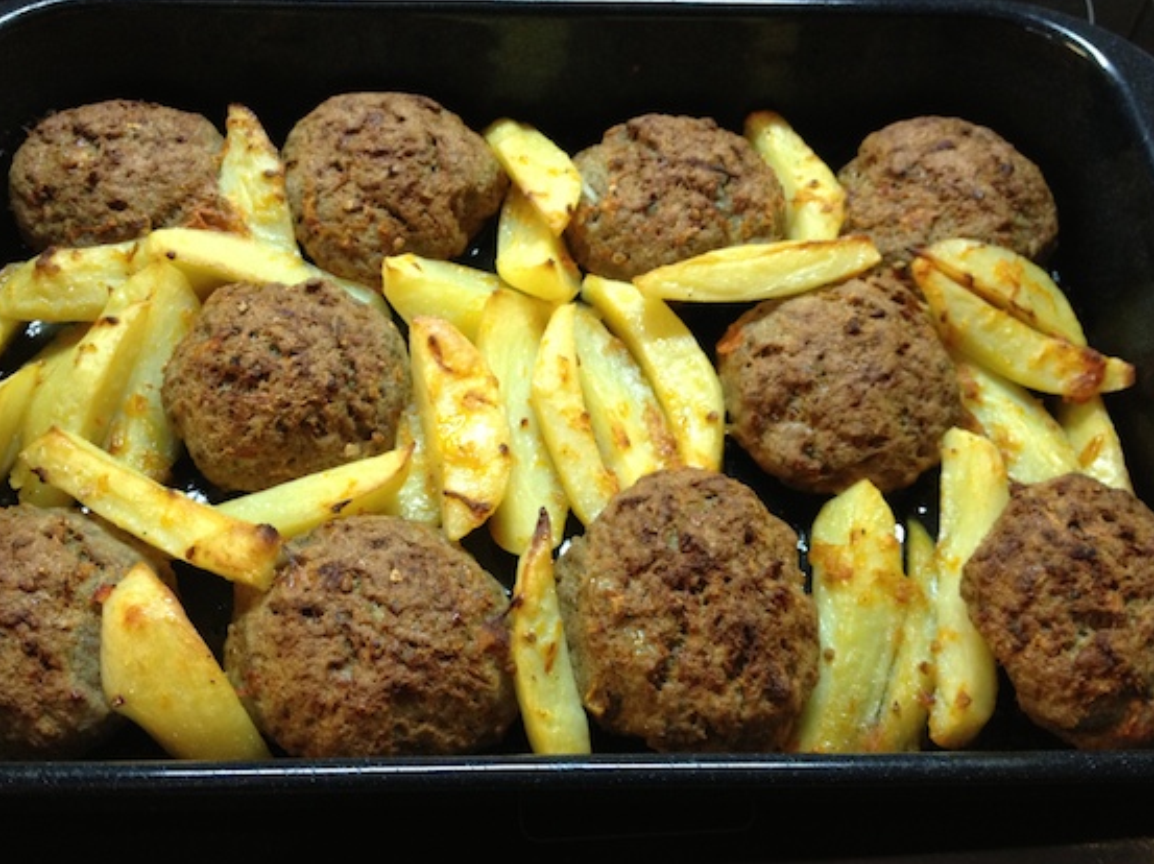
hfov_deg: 49.0
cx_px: 553
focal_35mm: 38
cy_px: 434
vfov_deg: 37.7
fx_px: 1266
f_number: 2.4
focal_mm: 4.28
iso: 200
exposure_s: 1/20
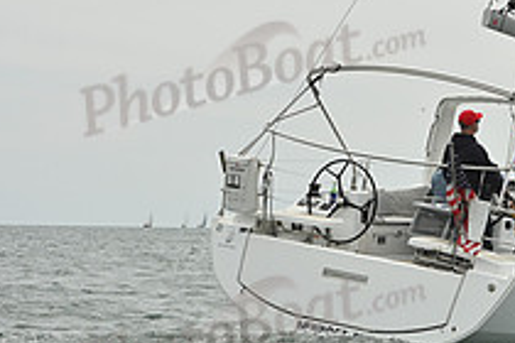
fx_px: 3362
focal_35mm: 235
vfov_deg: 5.8
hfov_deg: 8.7
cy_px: 165
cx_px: 554
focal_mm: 85
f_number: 9
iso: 320
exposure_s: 1/2000
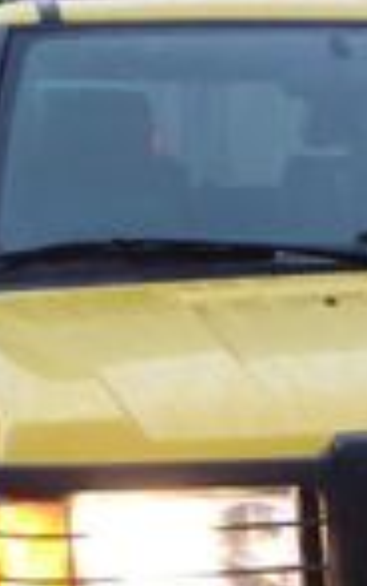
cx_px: 782
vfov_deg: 15.6
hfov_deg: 9.1
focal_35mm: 134
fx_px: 2142
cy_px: 283
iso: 400
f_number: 3.5
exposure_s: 1/40
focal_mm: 5
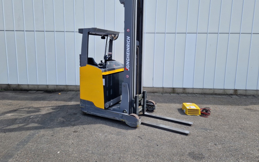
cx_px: 127
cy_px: 67
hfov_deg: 72.5
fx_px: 176
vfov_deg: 49.0
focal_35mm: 25
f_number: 1.8
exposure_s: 1/912
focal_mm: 5.4
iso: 50
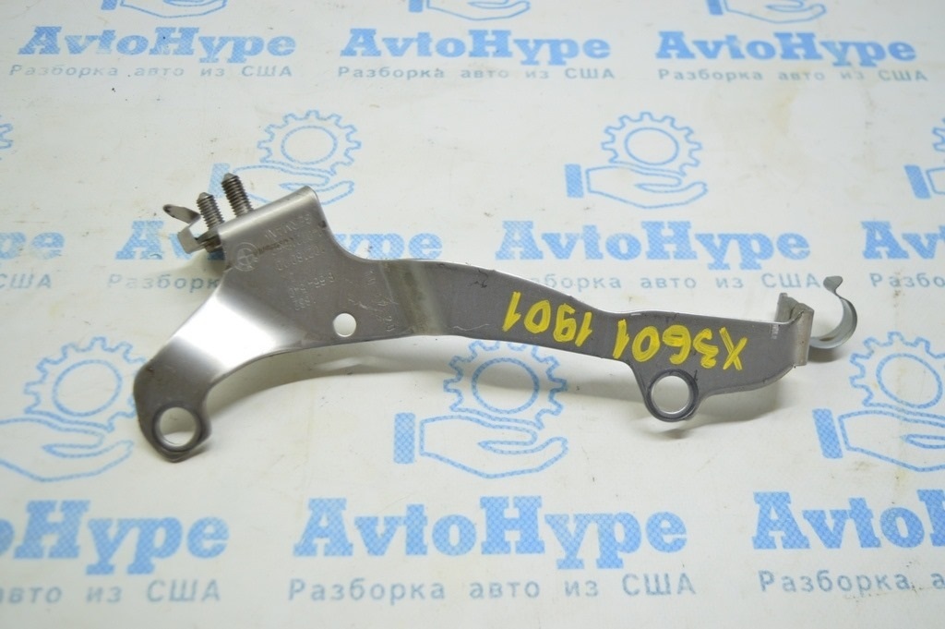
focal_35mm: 39
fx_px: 1023
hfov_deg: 49.6
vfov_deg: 34.2
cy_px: 314
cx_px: 472
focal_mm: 26
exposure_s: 1/40
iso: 400
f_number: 4
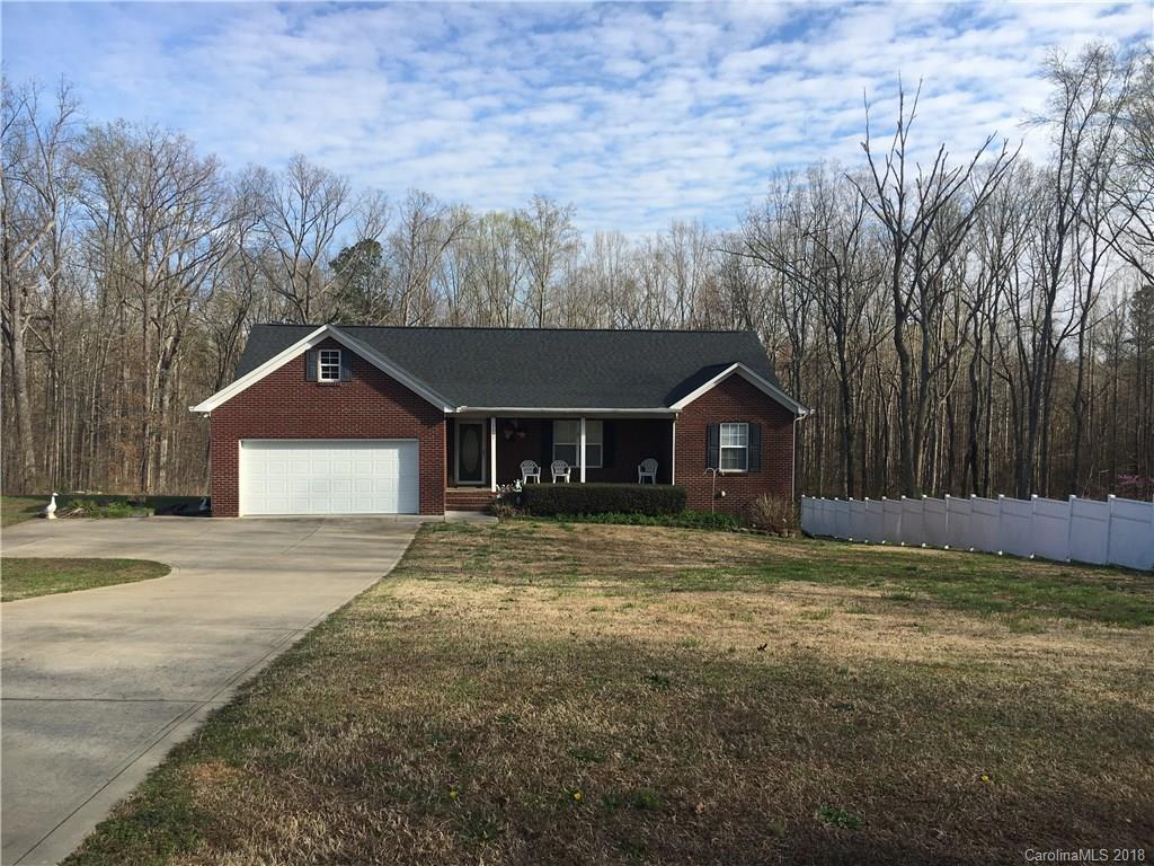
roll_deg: -0.4
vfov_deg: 48.2
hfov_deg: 61.7
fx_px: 967
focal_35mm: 29
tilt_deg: -2.5
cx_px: 577
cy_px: 433
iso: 25
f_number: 2.2
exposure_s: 1/1166
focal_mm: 4.15
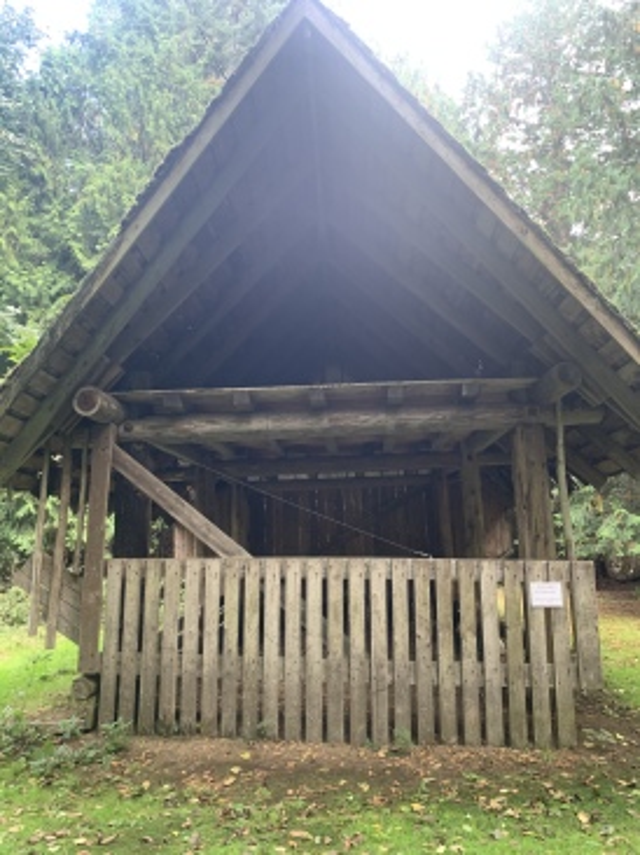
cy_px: 428
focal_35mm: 26
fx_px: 642
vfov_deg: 67.3
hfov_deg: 53.0
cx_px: 320
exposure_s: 1/60
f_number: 1.8
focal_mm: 4.25
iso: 320
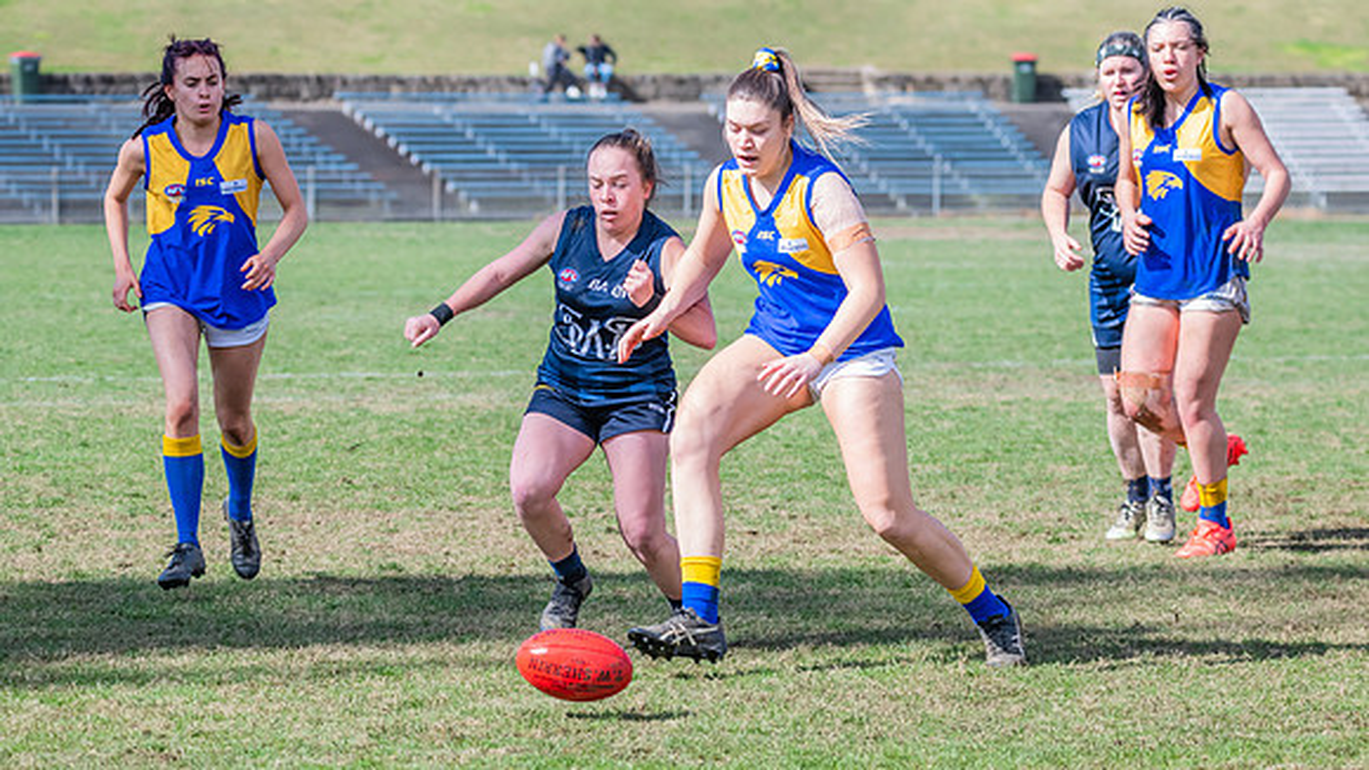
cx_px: 755
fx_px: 7075
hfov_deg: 11.1
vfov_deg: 6.2
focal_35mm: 195
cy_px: 462
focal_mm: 160
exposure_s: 1/1600
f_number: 8
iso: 800
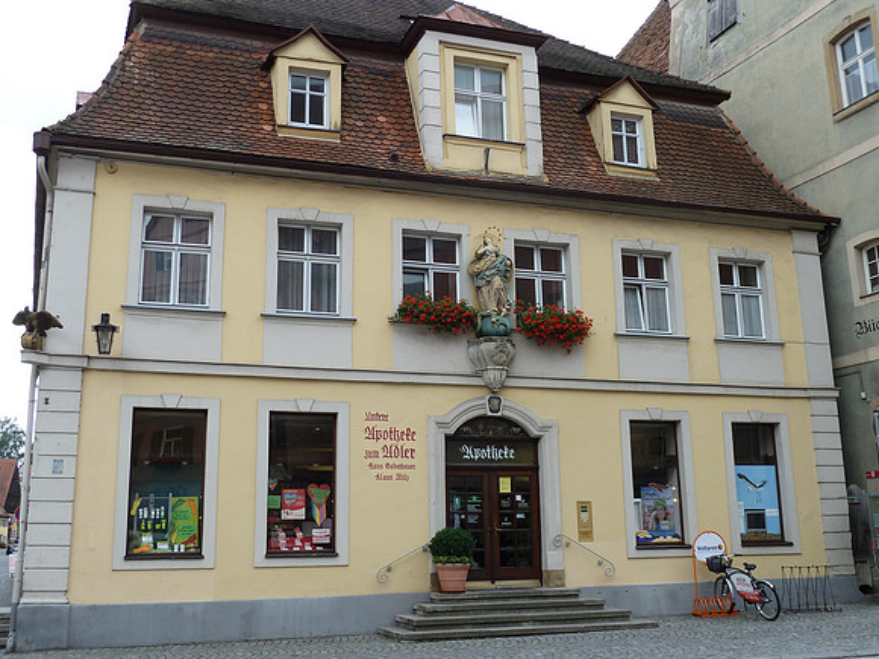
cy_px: 330
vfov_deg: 38.7
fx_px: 940
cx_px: 440
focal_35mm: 37
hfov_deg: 50.1
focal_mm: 6.1
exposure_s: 1/160
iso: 80
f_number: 4
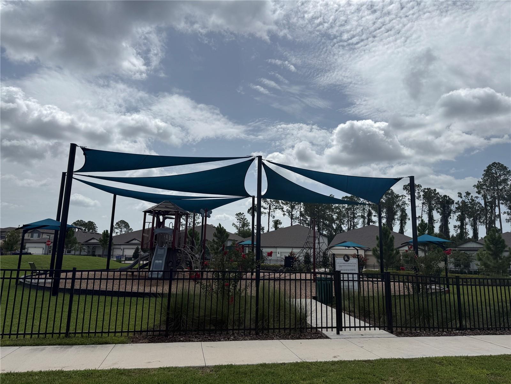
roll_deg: -2.9
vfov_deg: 56.8
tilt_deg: +11.9
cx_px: 256
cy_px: 192
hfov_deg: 71.6
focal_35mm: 24
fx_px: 354
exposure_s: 1/14286
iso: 64
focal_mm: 6.76
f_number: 1.78
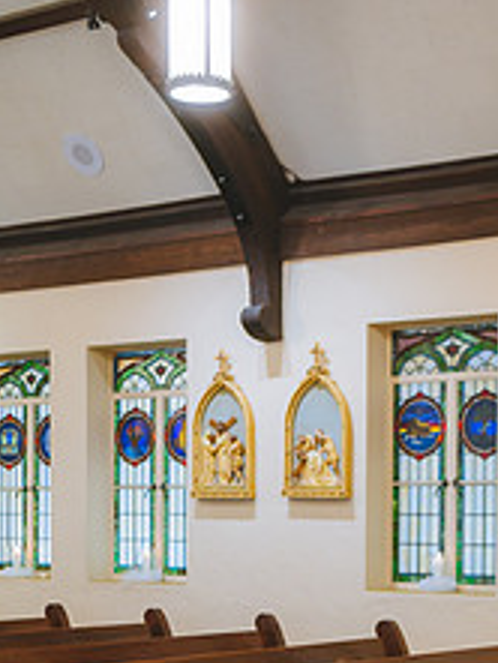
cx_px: 374
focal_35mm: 86
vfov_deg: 22.1
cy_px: 624
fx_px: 1648
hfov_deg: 17.1
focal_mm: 44
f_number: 2.8
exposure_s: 1/100
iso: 2500
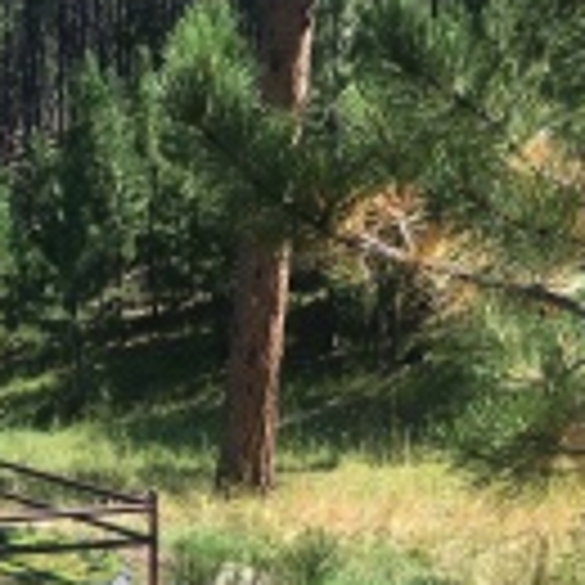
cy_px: 549
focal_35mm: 72
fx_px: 1377
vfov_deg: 23.2
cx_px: -81
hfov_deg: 22.4
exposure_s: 1/596
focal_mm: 4.15
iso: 25
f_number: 2.2
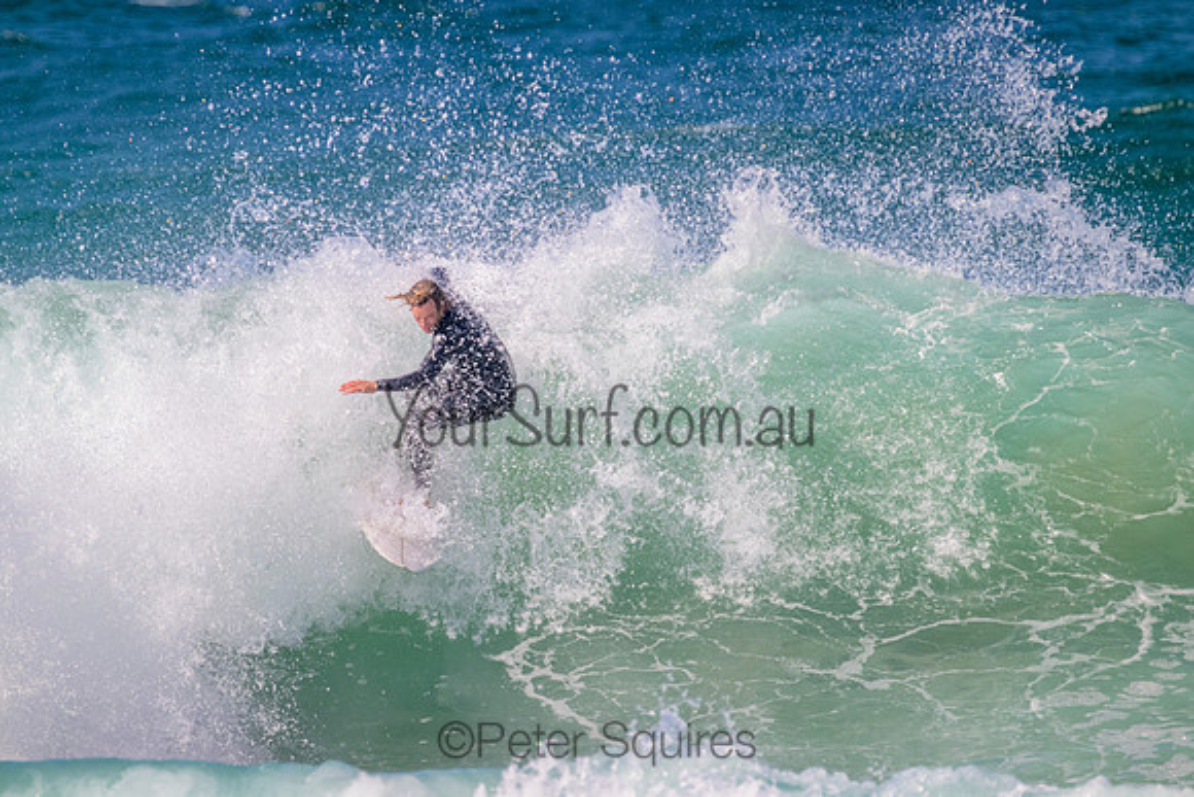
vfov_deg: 1.7
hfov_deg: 2.6
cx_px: 597
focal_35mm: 800
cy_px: 398
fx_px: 26538
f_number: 11
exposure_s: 1/2000
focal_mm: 800
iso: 1000
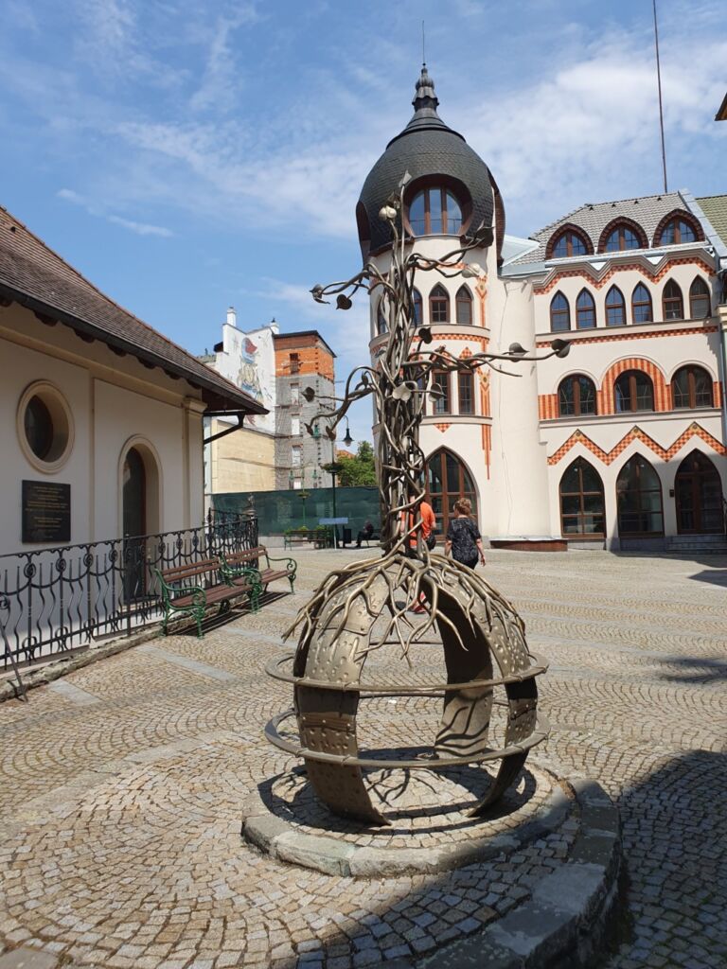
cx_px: 364
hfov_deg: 53.1
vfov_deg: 67.3
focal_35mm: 26
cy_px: 484
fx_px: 728
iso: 50
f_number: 2.4
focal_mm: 4.32
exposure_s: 1/1908
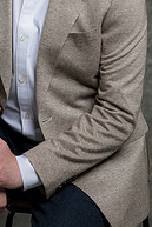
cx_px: 13
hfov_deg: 6.9
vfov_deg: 10.3
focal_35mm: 198
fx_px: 1252
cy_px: 24
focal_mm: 85
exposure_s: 1/200
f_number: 5
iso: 125
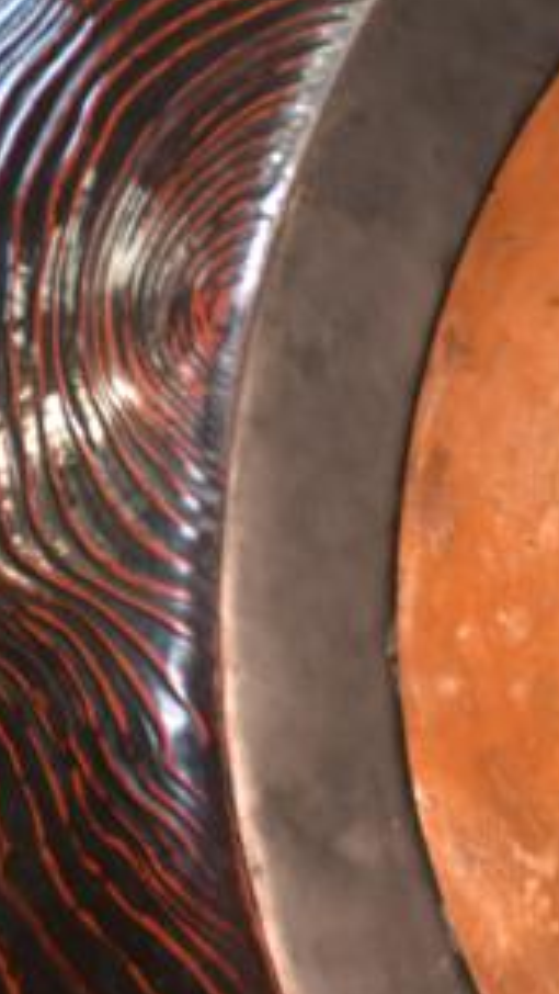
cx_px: 605
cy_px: 532
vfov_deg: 6.4
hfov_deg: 3.6
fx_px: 8902
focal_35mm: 338
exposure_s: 1/25
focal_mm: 60
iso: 400
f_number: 5
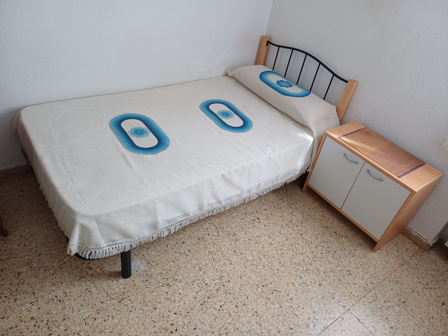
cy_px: 168
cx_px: 224
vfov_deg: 54.9
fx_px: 324
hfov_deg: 69.4
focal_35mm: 25
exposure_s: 1/50
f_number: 1.8
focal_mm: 4.65
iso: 160
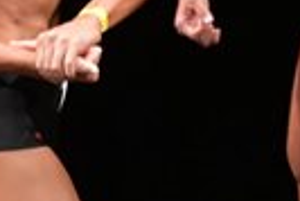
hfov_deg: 1.2
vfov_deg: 0.8
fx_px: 13823
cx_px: 44
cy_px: 167
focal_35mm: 1657
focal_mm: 190
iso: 3200
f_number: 5.6
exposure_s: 1/400
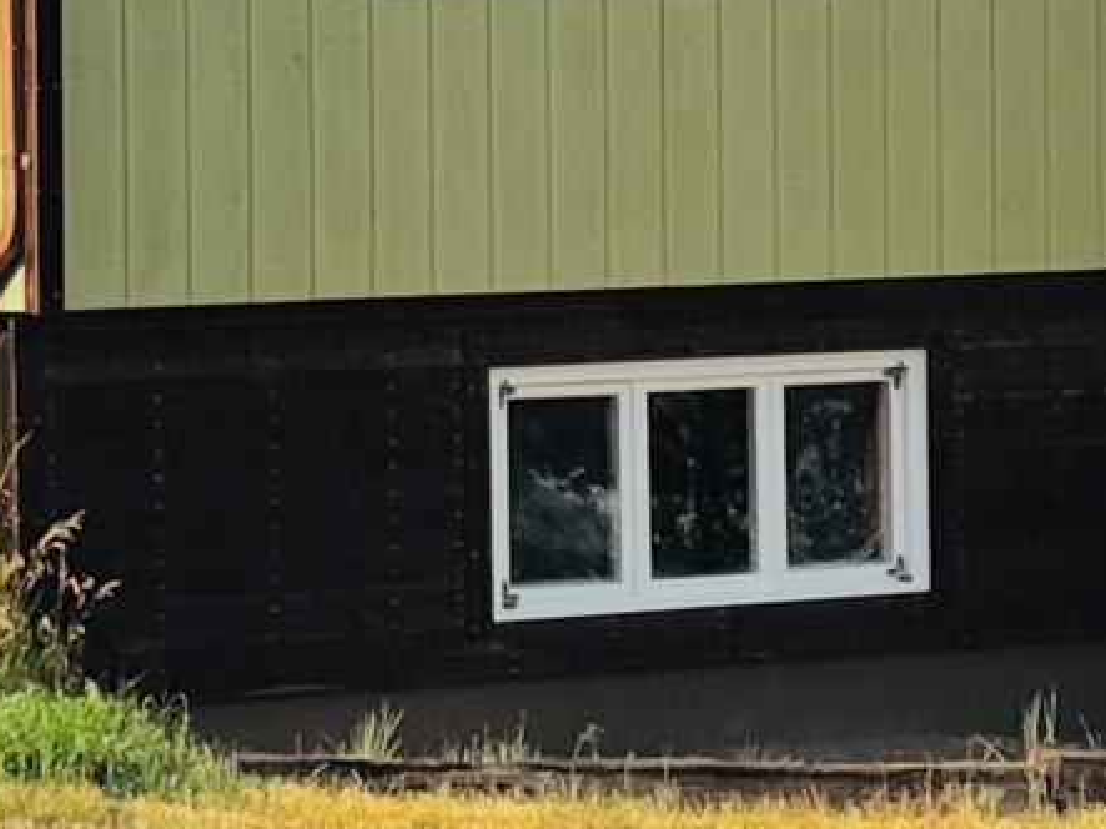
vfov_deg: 6.7
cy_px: 29
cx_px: 1403
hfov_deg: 8.8
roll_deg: +1.9
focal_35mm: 222
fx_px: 7091
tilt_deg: -0.4
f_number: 1.78
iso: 64
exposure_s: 1/3257
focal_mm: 6.76
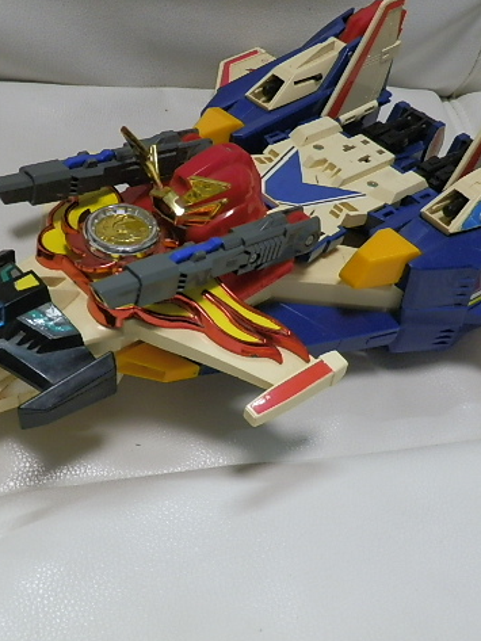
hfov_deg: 31.3
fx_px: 852
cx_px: 167
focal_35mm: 46
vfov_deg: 41.2
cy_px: 321
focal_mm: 6.17
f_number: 3.5
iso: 200
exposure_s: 1/20
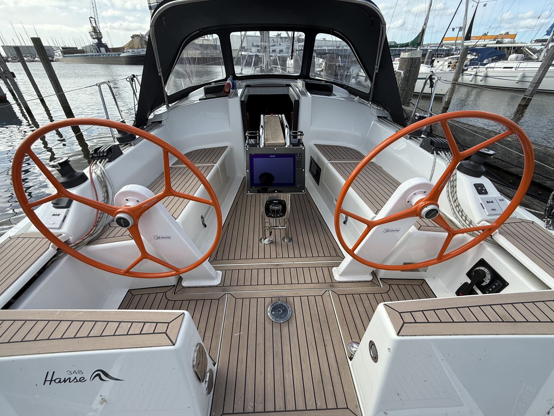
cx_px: 275
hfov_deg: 98.2
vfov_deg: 81.7
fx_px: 240
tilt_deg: -34.6
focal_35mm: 15
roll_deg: +0.3
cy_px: 217
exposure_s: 1/1105
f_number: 2.2
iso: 50
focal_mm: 2.22
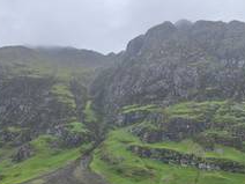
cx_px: 169
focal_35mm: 52
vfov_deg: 27.5
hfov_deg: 36.3
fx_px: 368
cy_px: 146
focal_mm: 5.4
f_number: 1.8
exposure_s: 1/876
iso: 25
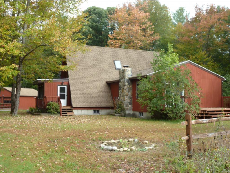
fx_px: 253
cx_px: 115
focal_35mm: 38
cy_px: 86
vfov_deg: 37.8
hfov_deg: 49.0
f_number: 3.8
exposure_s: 1/100
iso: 100
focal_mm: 6.8
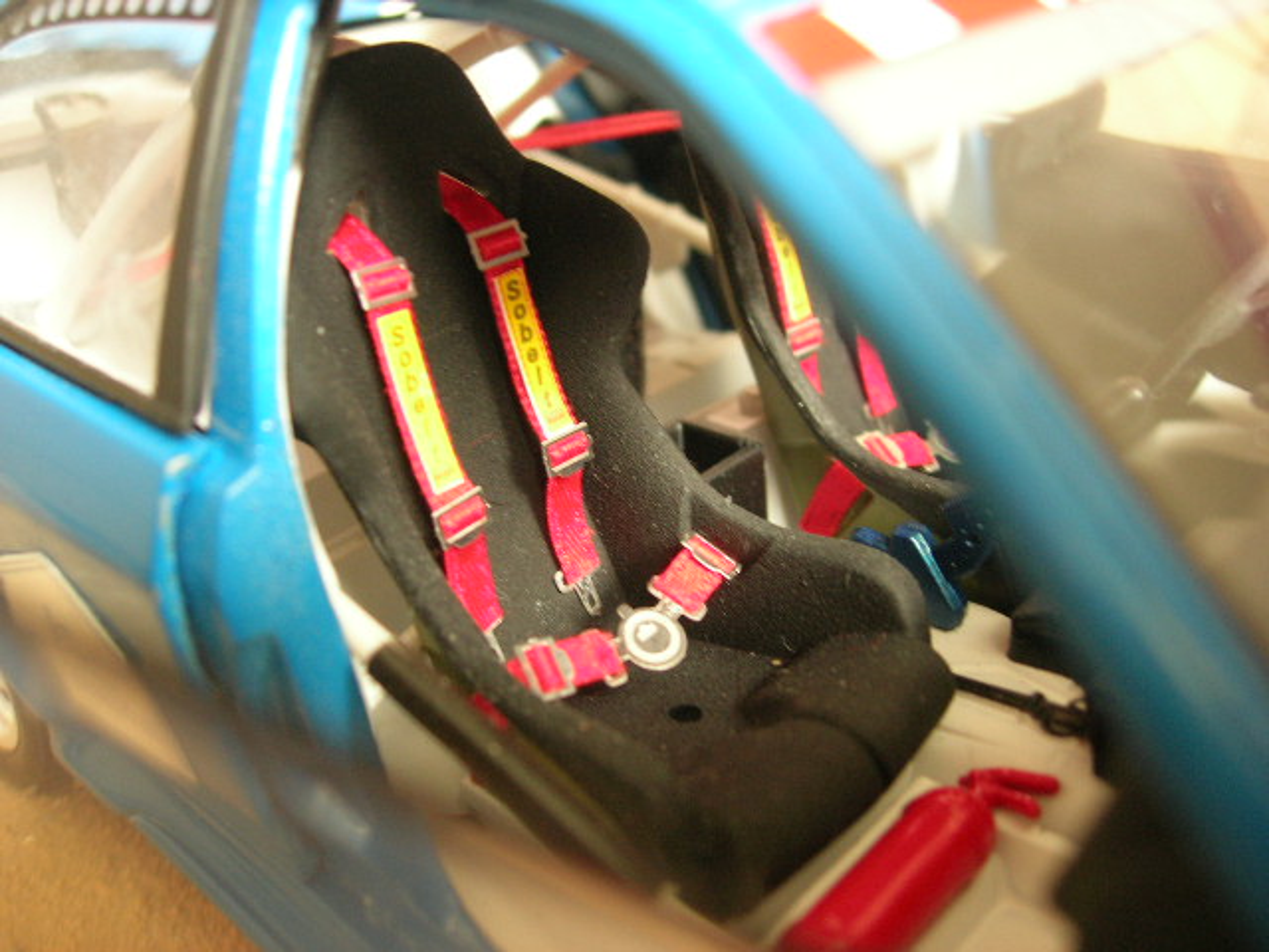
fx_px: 1393
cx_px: 634
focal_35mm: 38
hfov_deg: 49.0
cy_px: 476
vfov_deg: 37.7
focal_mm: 7.8
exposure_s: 1/3.7
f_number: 2.8
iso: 114
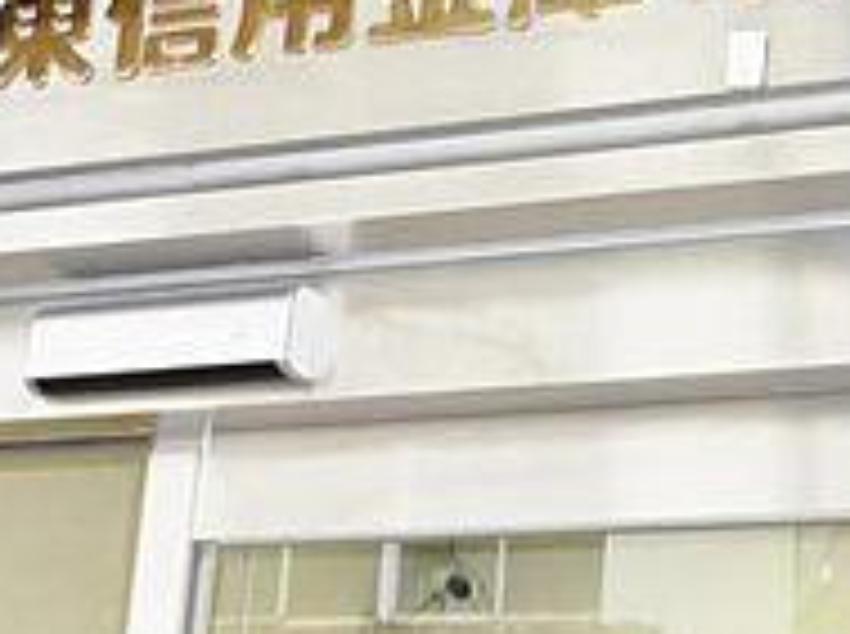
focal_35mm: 112
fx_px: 2745
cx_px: 697
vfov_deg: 12.8
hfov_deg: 17.4
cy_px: -166
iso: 160
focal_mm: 5.5
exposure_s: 1/30
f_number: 2.8
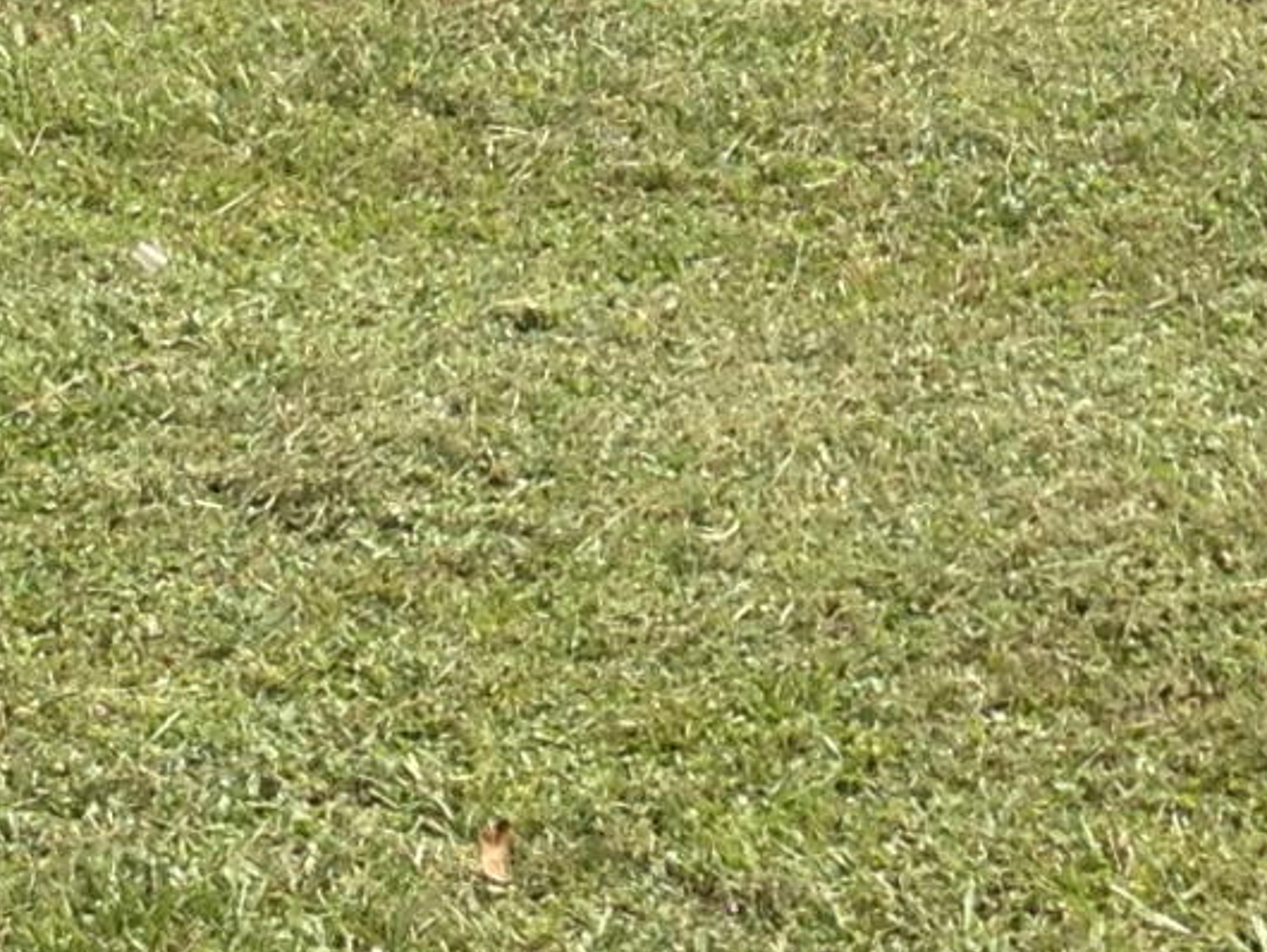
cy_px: -990
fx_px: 7250
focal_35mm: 198
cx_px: 1363
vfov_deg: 7.2
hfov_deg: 9.9
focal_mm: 4.28
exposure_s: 1/1200
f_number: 2.4
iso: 50
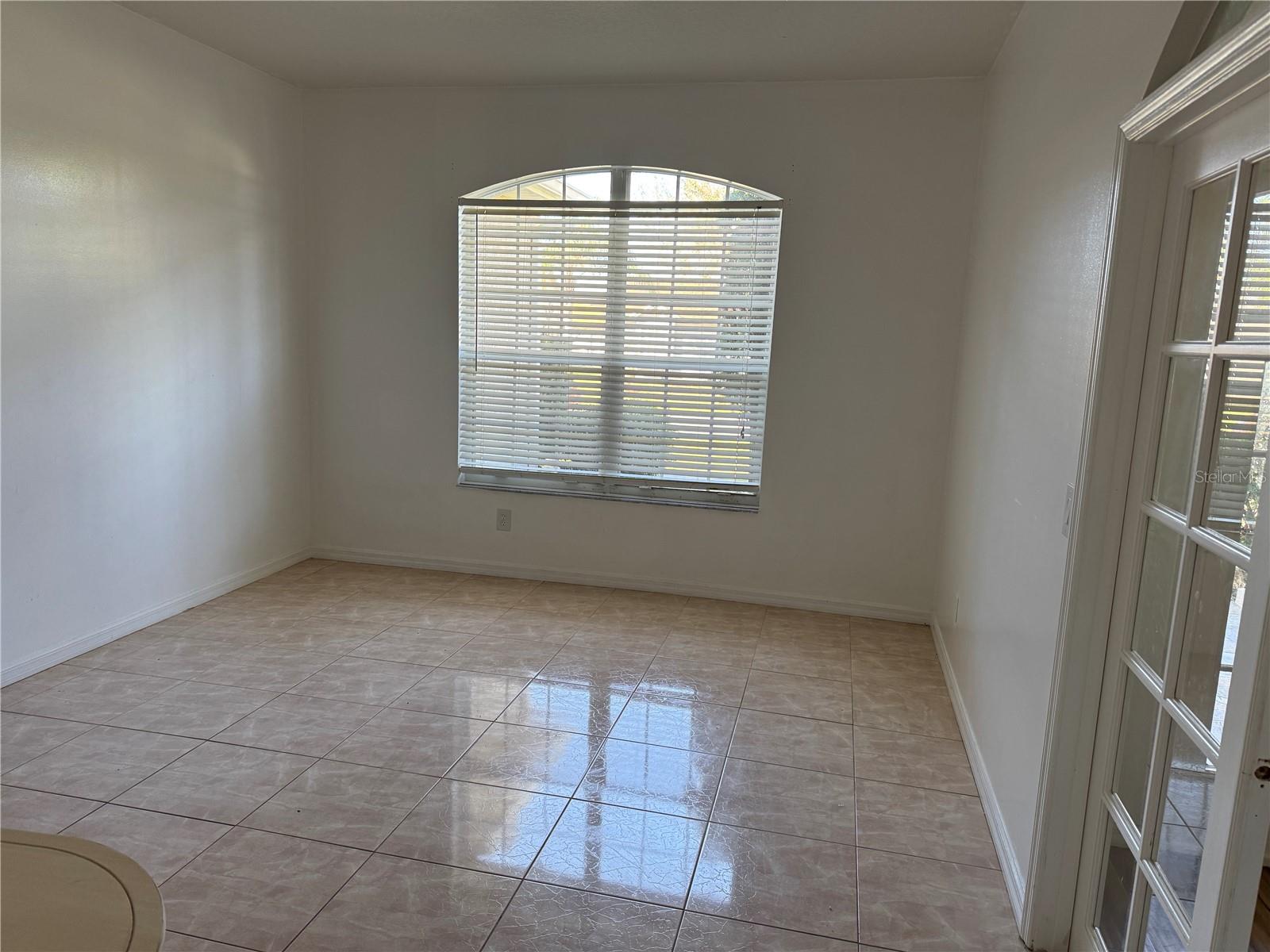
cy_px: 476
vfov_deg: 56.8
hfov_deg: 71.6
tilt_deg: -10.1
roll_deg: -1.7
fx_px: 881
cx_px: 635
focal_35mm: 24
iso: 125
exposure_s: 1/121
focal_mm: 6.76
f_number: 1.78
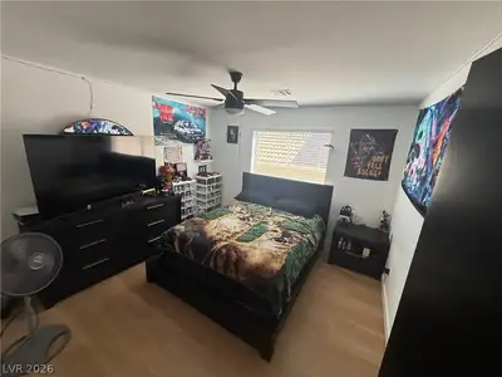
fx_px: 203
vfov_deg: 85.7
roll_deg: -3.6
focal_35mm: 14
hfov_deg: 102.1
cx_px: 251
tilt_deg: -13.7
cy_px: 188
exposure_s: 1/170
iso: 64
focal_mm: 2.22
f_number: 2.2
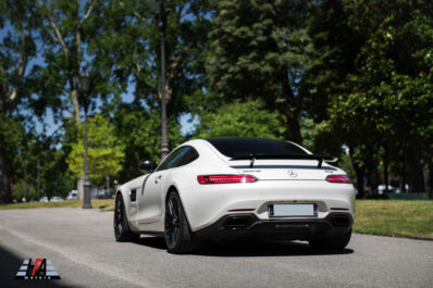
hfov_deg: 28.9
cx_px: 216
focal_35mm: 70
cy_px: 144
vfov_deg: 19.4
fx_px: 842
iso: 80
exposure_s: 1/500
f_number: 2.8
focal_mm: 70
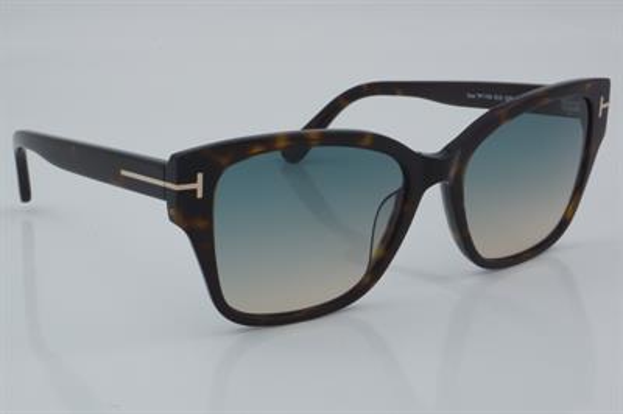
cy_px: 207
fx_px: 1297
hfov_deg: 27.0
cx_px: 312
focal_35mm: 75
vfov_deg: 18.2
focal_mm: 50
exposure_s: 1/4
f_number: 32
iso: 100
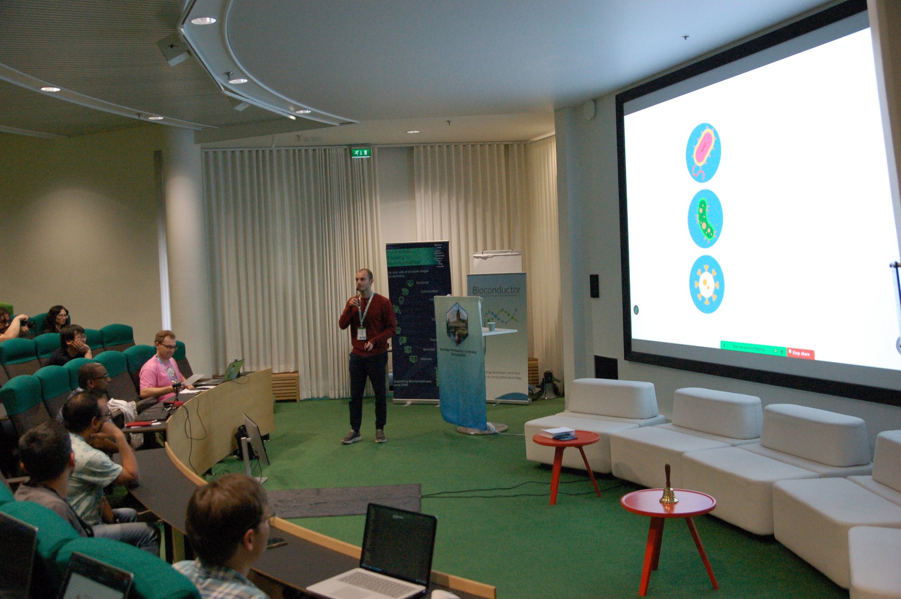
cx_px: 450
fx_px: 825
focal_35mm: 33
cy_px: 300
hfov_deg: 57.3
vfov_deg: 39.9
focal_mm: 22
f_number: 4.5
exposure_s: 1/125
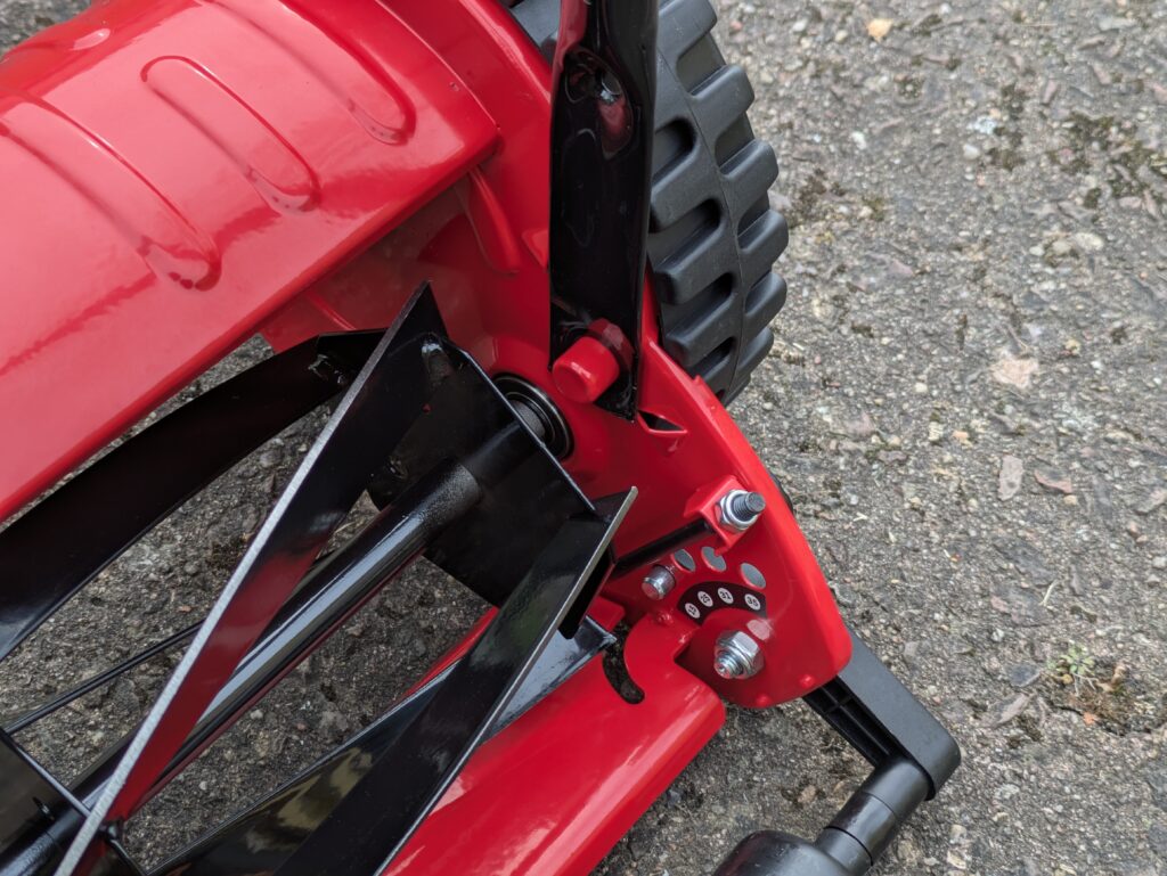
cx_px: 584
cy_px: 438
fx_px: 1720
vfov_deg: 28.6
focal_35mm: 51
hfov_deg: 37.5
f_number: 1.89
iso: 44
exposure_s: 1/567
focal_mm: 5.43
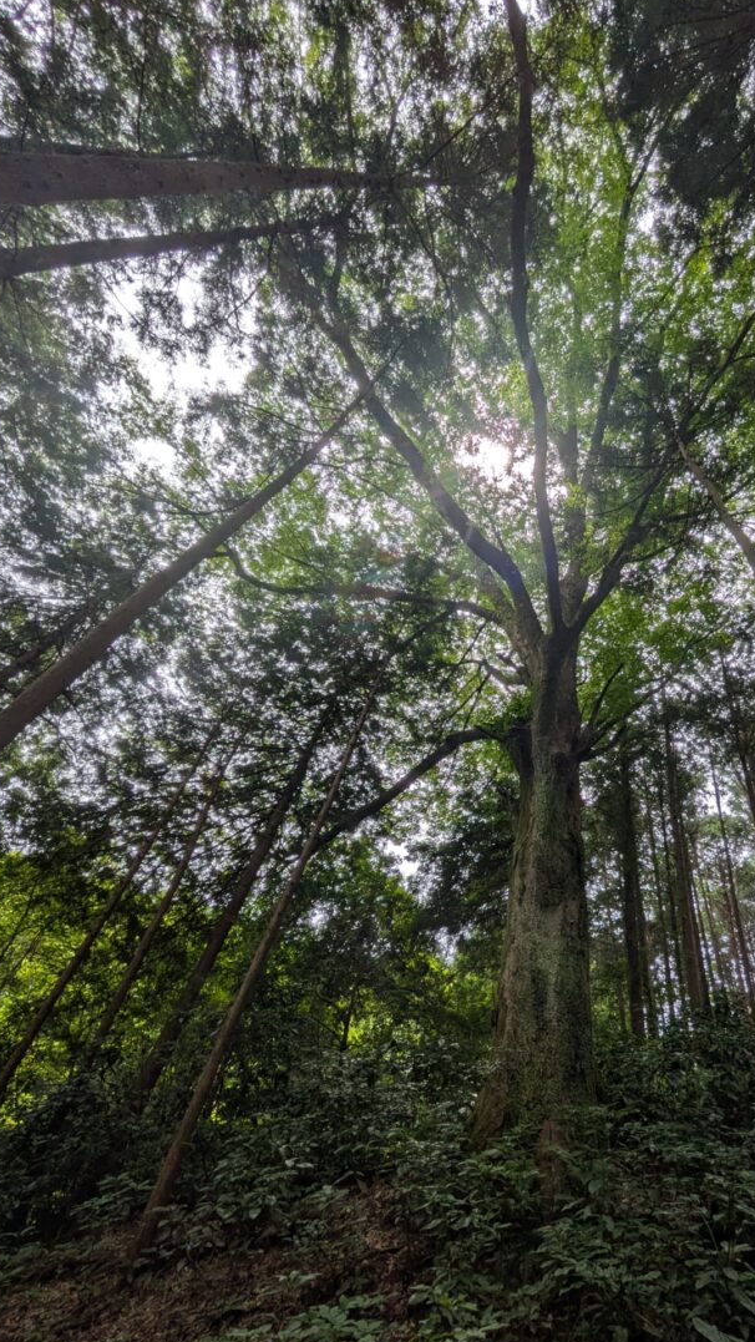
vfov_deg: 95.7
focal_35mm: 17
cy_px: 721
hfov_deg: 61.9
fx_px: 605
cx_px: 522
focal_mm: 1.83
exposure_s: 1/943
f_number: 2.2
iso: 45
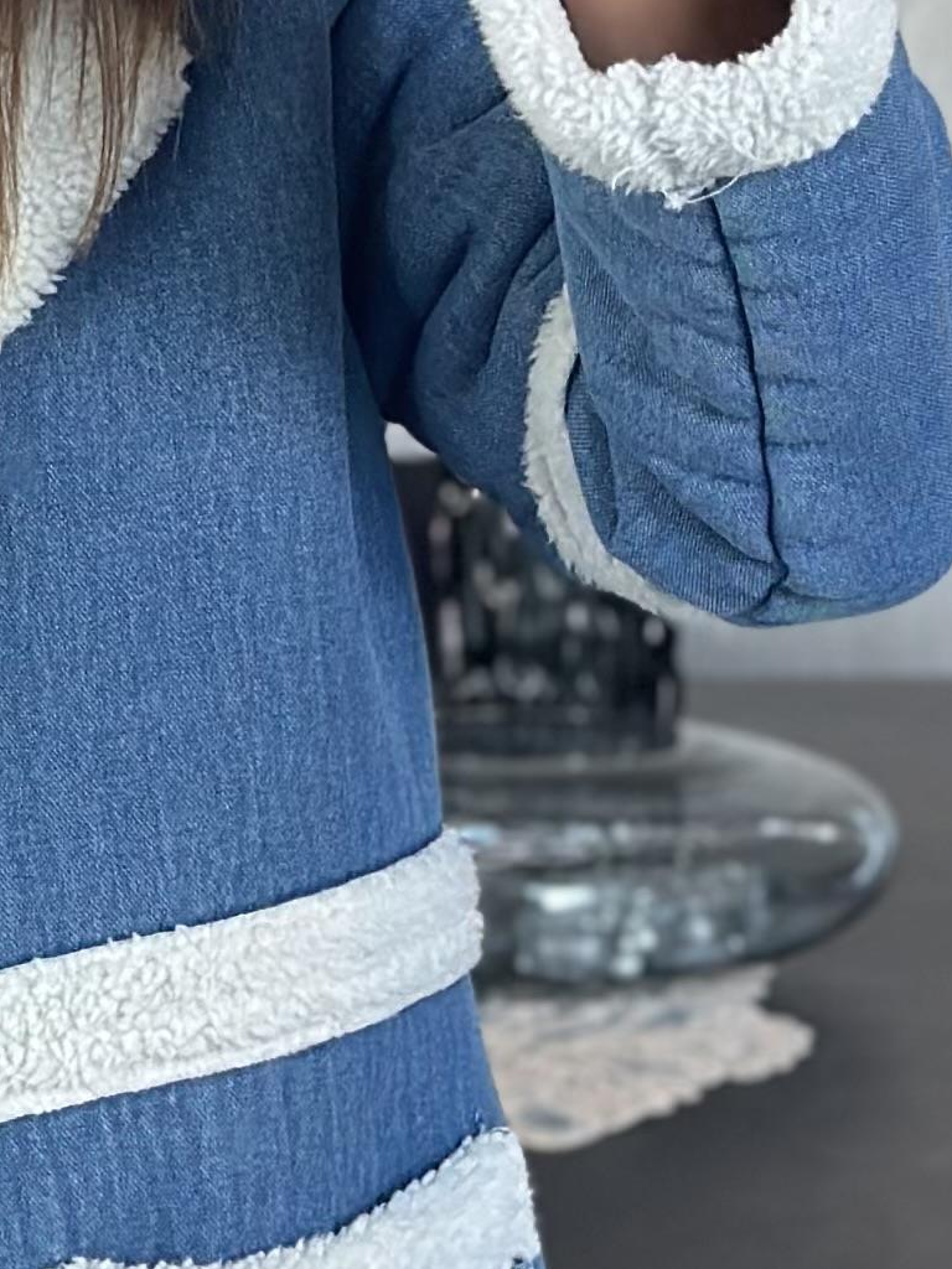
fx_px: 6930
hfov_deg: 7.7
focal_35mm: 189
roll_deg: +1.6
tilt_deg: -18.1
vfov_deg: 10.5
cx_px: -389
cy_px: 692
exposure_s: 1/60
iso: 200
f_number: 1.78
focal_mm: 6.86
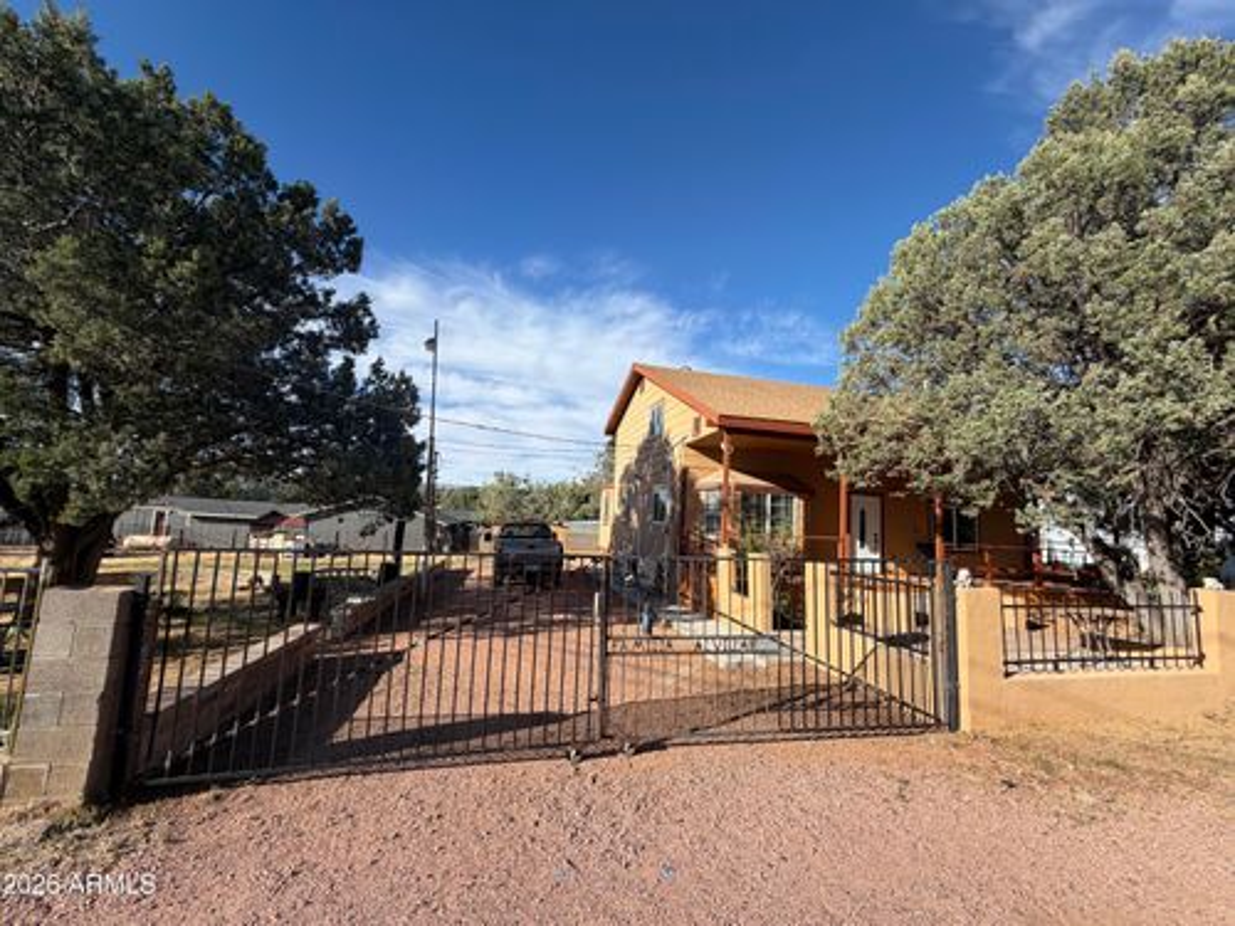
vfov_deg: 85.7
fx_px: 499
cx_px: 618
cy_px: 463
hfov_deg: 102.1
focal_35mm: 14
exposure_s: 1/770
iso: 25
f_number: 2.2
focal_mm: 2.22
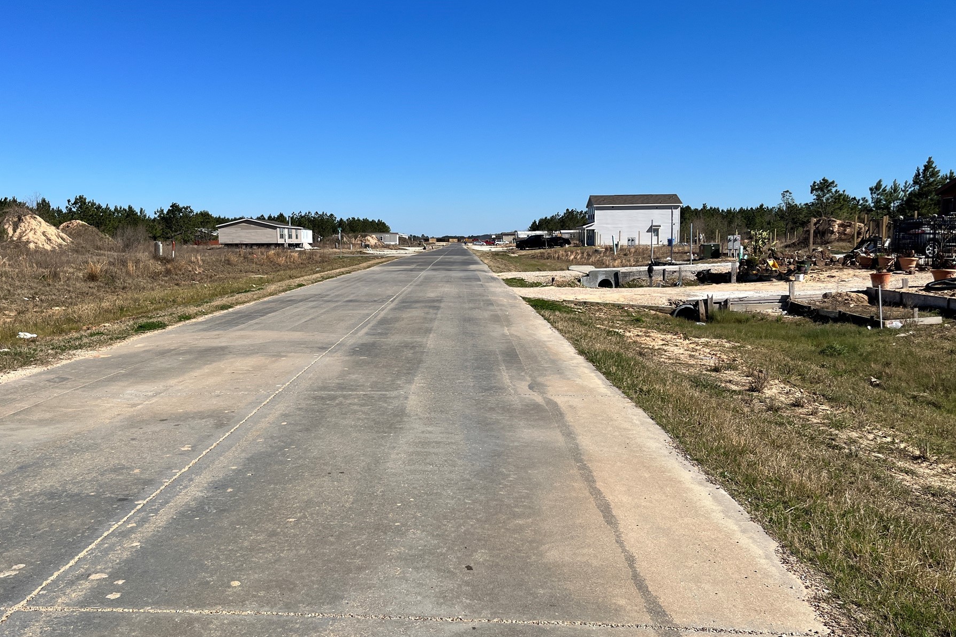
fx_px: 823
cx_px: 428
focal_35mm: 31
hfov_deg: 60.1
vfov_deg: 42.3
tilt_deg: -6.1
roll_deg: +0.7
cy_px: 339
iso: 50
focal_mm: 5.1
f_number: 1.6
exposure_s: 1/5848
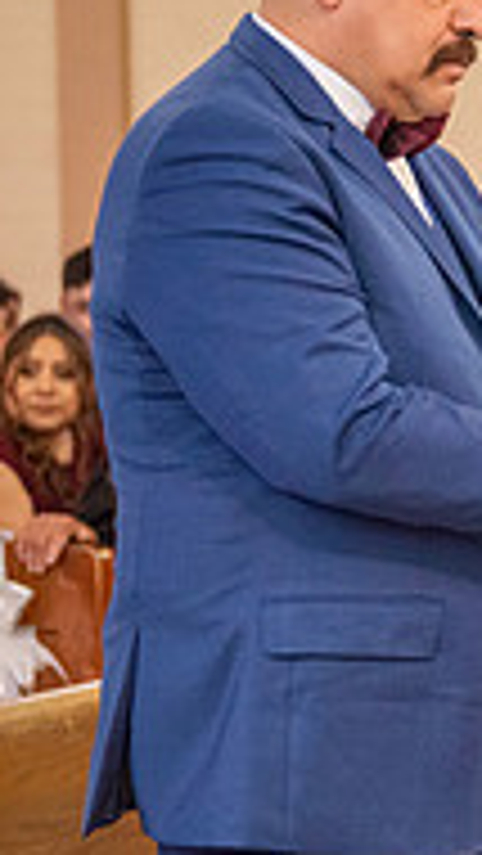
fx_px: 4222
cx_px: 1144
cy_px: 524
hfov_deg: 6.2
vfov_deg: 11.6
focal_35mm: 186
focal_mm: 58
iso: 2000
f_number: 2.8
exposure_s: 1/160
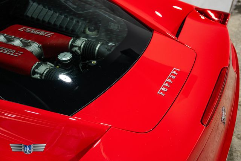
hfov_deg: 51.9
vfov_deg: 36.0
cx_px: 120
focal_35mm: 37
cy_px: 80
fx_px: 248
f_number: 4
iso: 1600
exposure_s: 1/80
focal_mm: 37
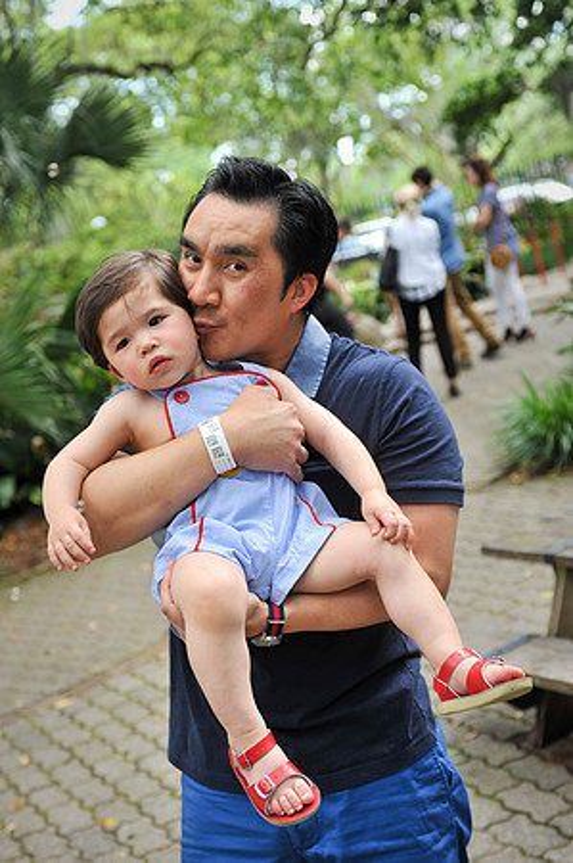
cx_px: 286
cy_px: 432
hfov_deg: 25.9
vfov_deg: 38.2
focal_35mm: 52
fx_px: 1244
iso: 160
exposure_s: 1/160
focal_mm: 52
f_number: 4
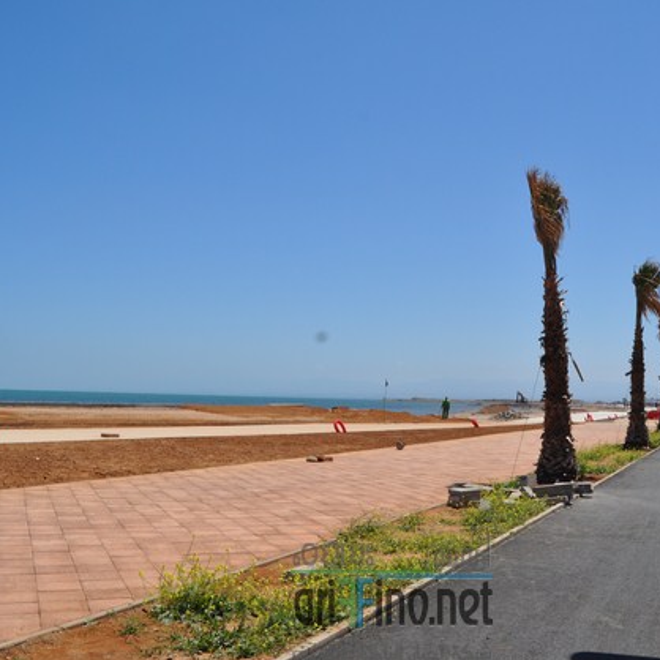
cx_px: 392
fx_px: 841
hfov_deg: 42.7
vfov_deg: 42.8
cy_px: 331
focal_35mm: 39
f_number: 11
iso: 200
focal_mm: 20
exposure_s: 1/500
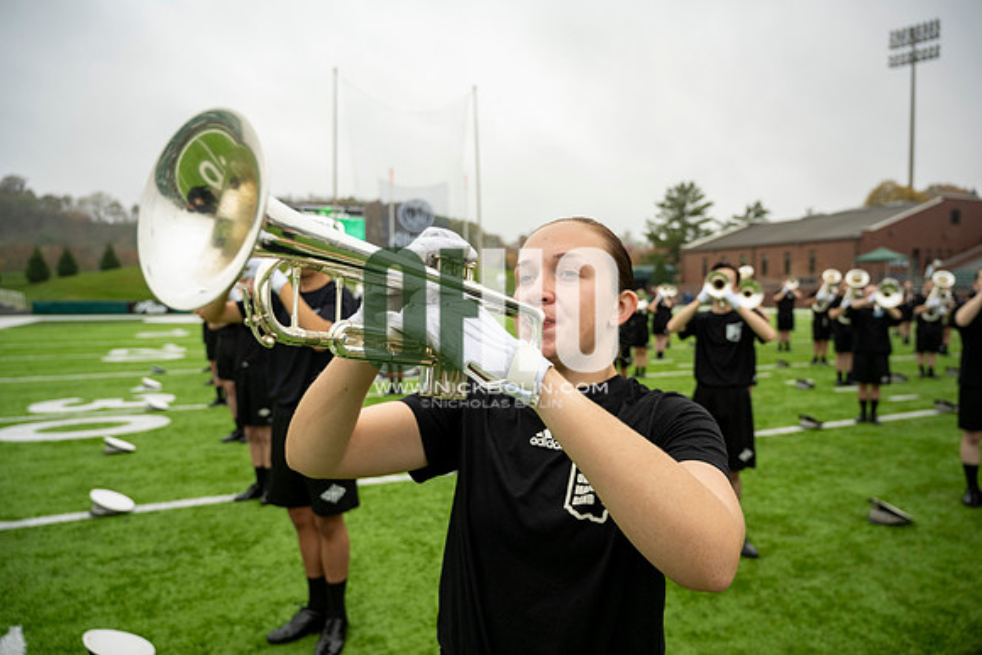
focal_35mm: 24
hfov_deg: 73.7
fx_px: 655
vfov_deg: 53.2
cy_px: 328
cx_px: 491
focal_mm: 24
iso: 320
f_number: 4
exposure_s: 1/200
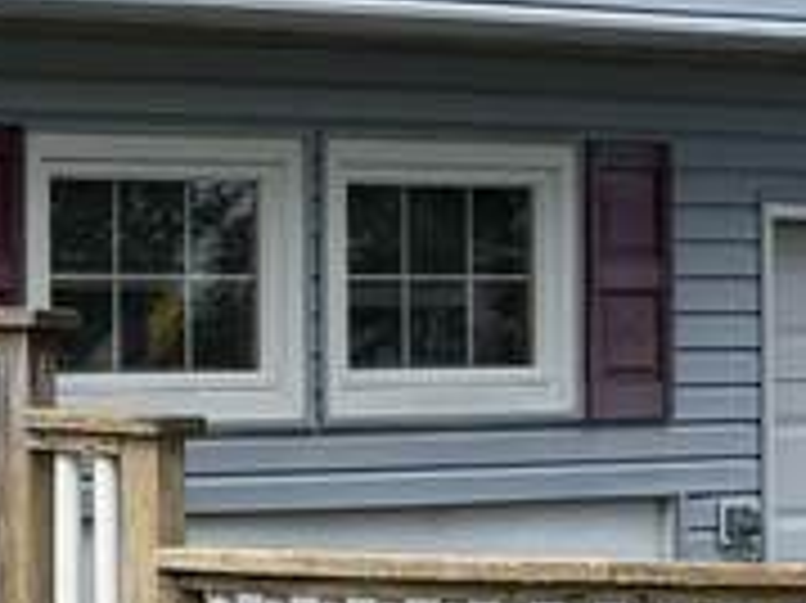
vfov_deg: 8.6
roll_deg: -0.5
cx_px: -1112
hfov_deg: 10.1
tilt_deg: +1.8
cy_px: 130
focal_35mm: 172
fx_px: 4002
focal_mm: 6.76
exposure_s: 1/1361
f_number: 1.78
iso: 100
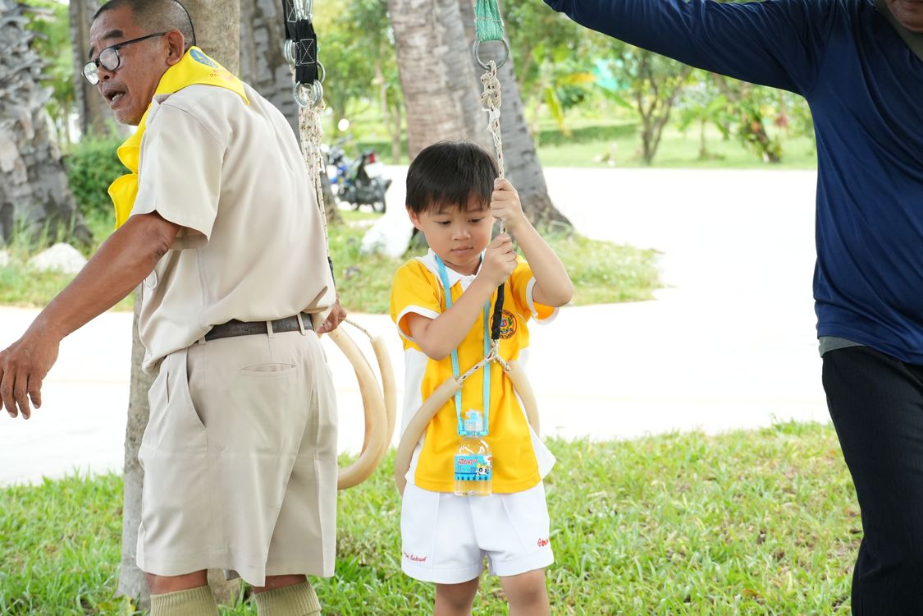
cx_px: 462
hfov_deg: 23.0
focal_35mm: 88
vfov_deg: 15.4
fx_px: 2269
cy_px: 308
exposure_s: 1/640
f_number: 5.6
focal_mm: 59
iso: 1600
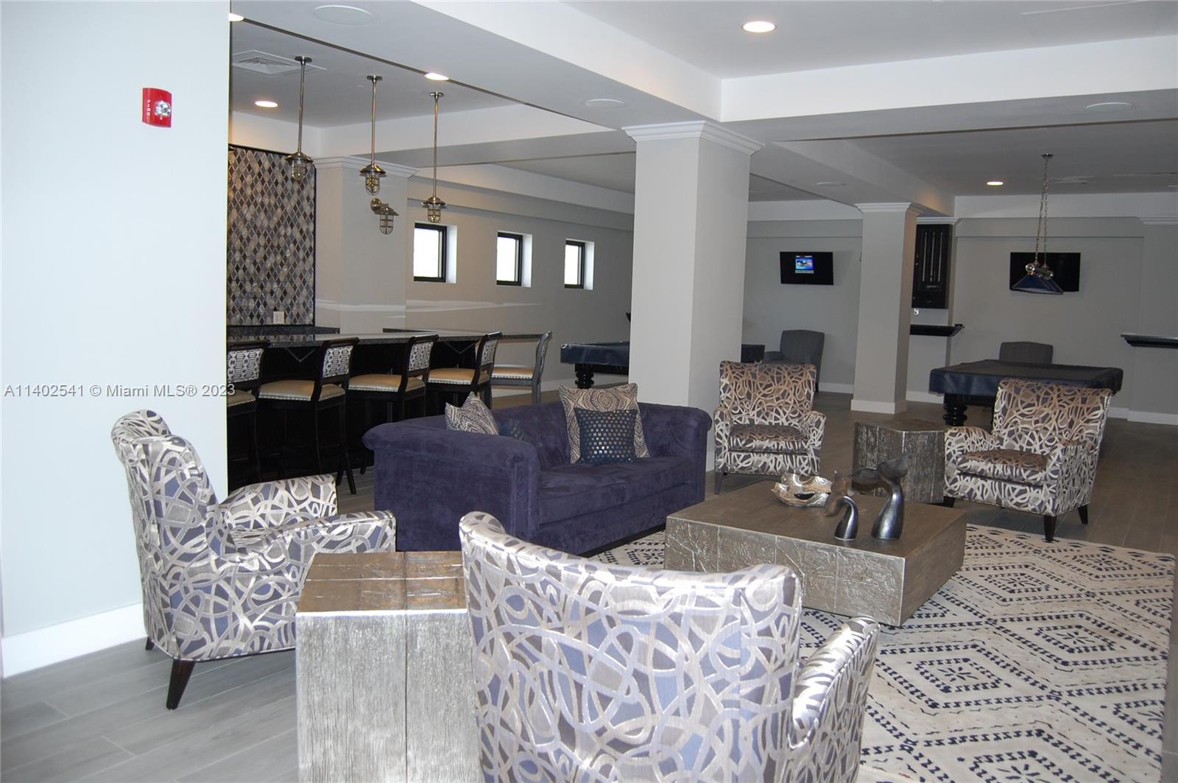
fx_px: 882
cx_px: 589
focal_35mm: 27
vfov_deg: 47.8
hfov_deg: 67.4
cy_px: 392
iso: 400
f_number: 3.5
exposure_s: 1/60
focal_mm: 18
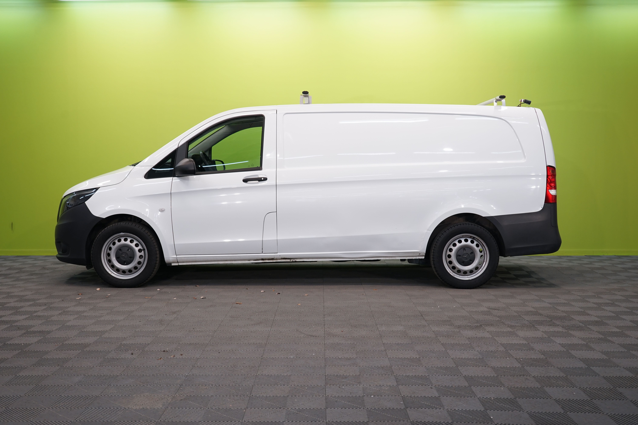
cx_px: 319
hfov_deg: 47.4
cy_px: 212
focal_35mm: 41
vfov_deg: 32.6
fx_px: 727
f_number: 5.6
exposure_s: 1/30
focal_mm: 41
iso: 400
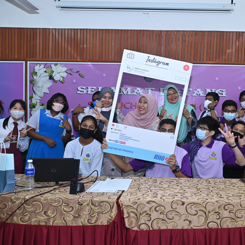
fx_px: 248
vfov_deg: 52.5
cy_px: 123
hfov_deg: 51.4
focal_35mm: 31
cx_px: 166
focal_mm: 24
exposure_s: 1/125
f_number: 4.5
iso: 800
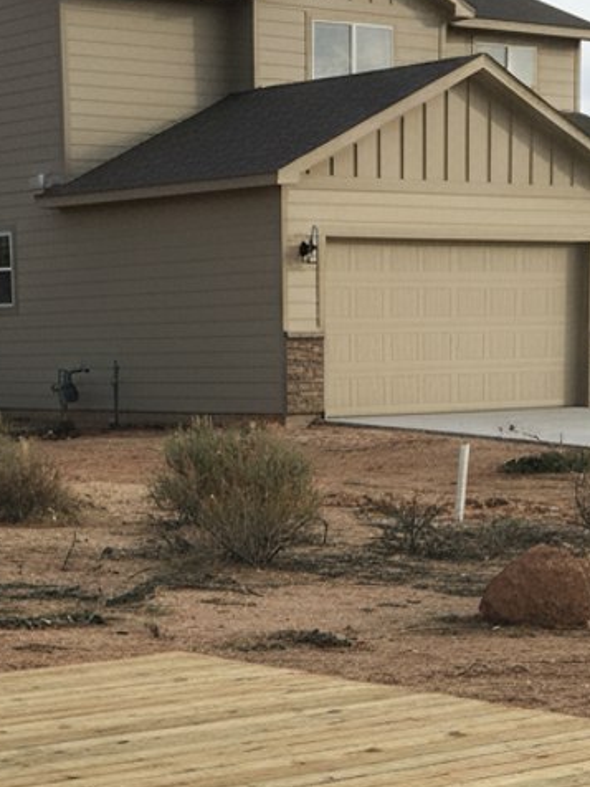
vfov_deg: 29.2
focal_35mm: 58
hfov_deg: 25.1
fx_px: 1318
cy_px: 916
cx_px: 216
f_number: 1.8
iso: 349
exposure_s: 1/790
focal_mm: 6.4
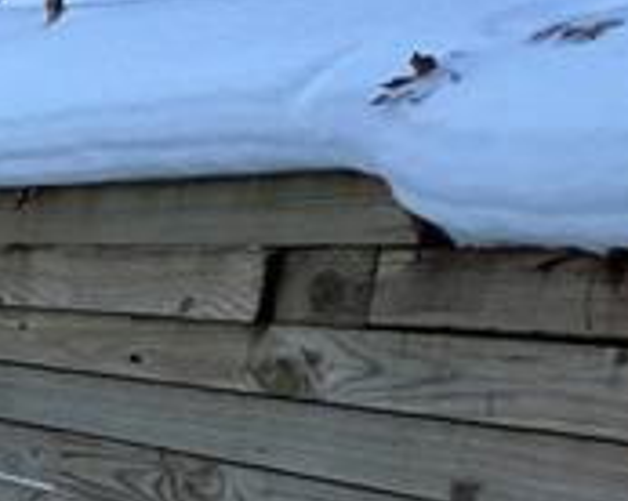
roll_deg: +1.4
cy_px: 505
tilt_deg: -10.3
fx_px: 1504
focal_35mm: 81
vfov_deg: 18.4
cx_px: -1002
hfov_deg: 13.6
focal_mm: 2.22
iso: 200
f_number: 2.2
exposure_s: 1/120
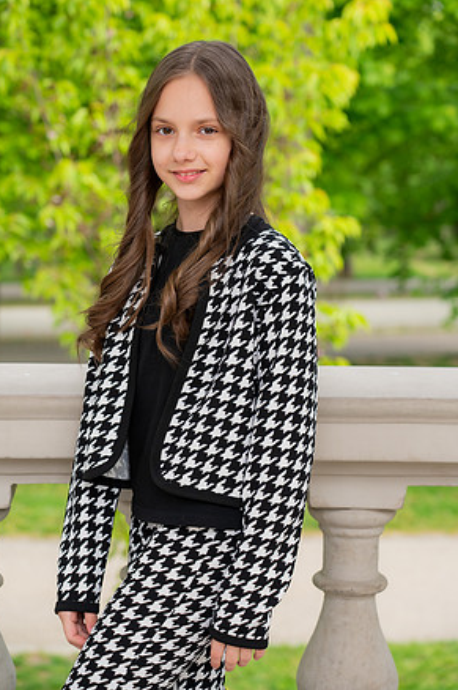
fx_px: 1473
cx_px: 227
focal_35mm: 77
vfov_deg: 26.3
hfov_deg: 17.7
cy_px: 340
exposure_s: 1/400
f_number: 4.5
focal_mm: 75
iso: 400
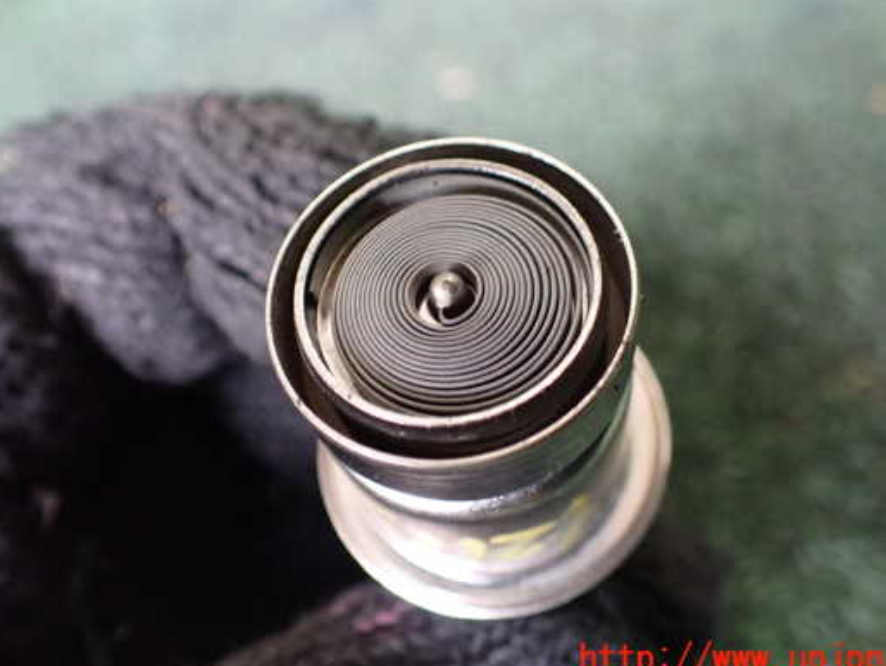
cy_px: 293
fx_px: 896
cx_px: 452
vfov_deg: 40.7
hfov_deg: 52.6
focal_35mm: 35
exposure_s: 1/80
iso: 800
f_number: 2.3
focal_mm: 5.4
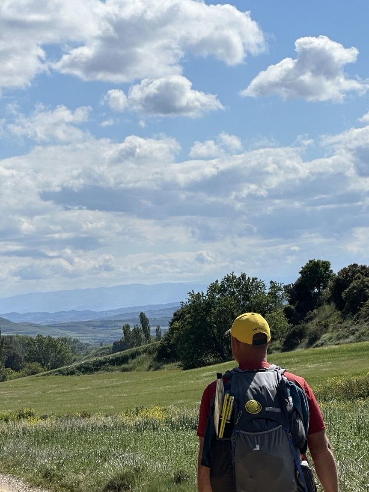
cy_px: 348
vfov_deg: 14.7
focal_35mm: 134
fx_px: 1904
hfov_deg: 11.1
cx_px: 140
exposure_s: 1/1754
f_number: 2.8
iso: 32
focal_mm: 9
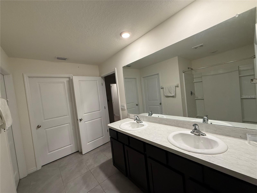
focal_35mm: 14
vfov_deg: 85.7
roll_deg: +6.2
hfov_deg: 102.1
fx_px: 104
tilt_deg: -2.0
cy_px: 96
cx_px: 128
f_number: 2.2
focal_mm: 2.22
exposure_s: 1/120
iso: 320
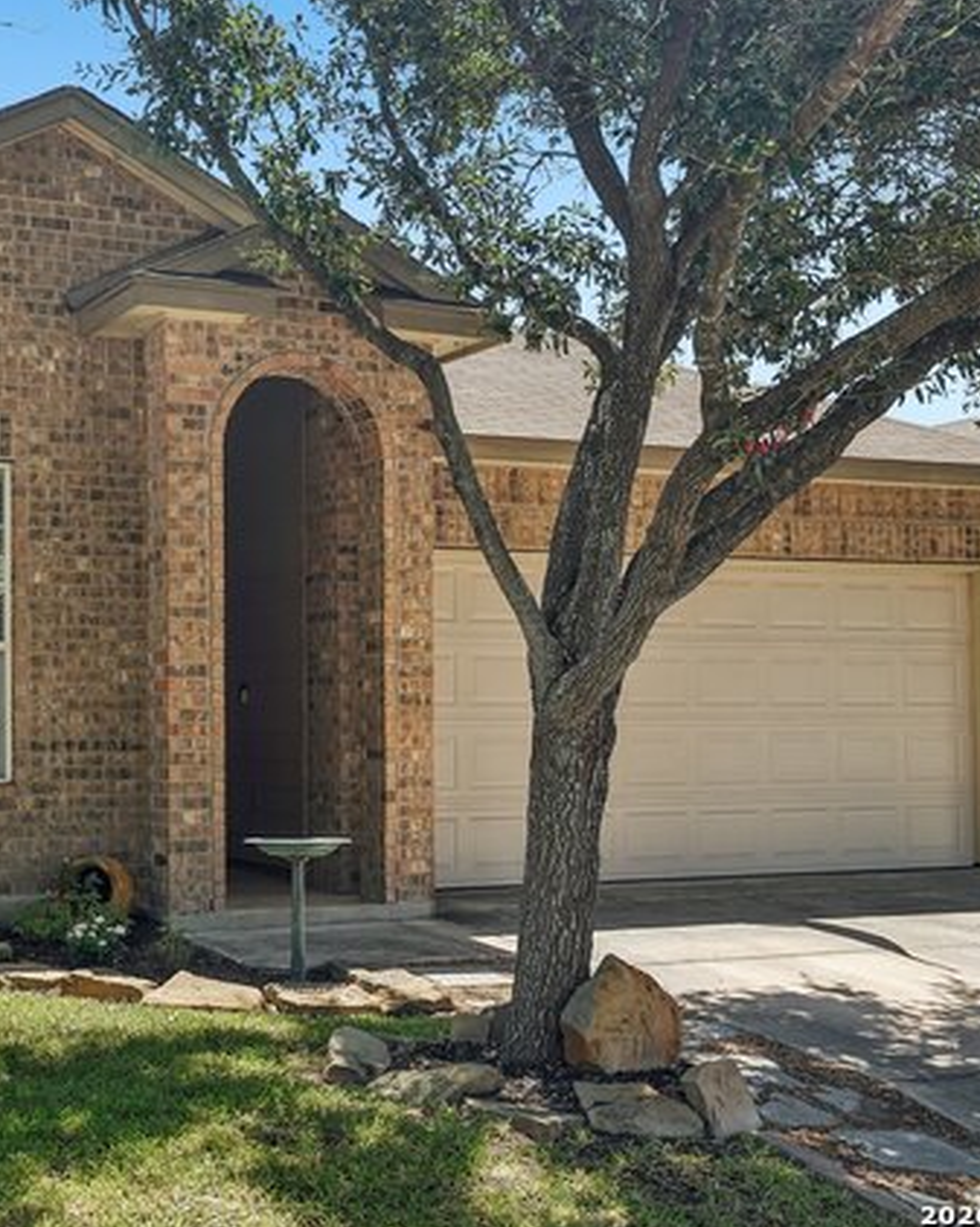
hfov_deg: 31.4
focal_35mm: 47
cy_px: 612
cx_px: 221
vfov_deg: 39.6
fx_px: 1706
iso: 200
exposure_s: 1/80
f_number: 8
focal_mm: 33
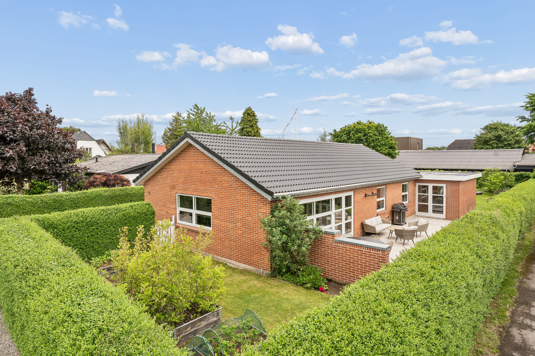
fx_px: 319
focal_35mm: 22
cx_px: 268
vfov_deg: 58.3
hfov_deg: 79.9
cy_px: 178
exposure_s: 1/160
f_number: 8
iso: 200
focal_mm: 21.5
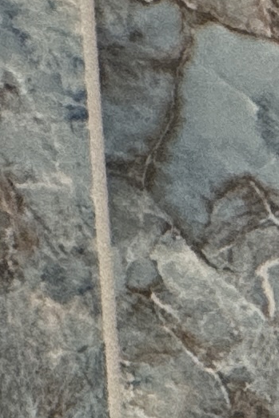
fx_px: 1303
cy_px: 653
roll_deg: +2.8
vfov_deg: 16.4
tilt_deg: -1.9
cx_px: 1368
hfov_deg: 6.5
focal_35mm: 112
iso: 160
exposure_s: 1/99
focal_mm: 2.22
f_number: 2.2
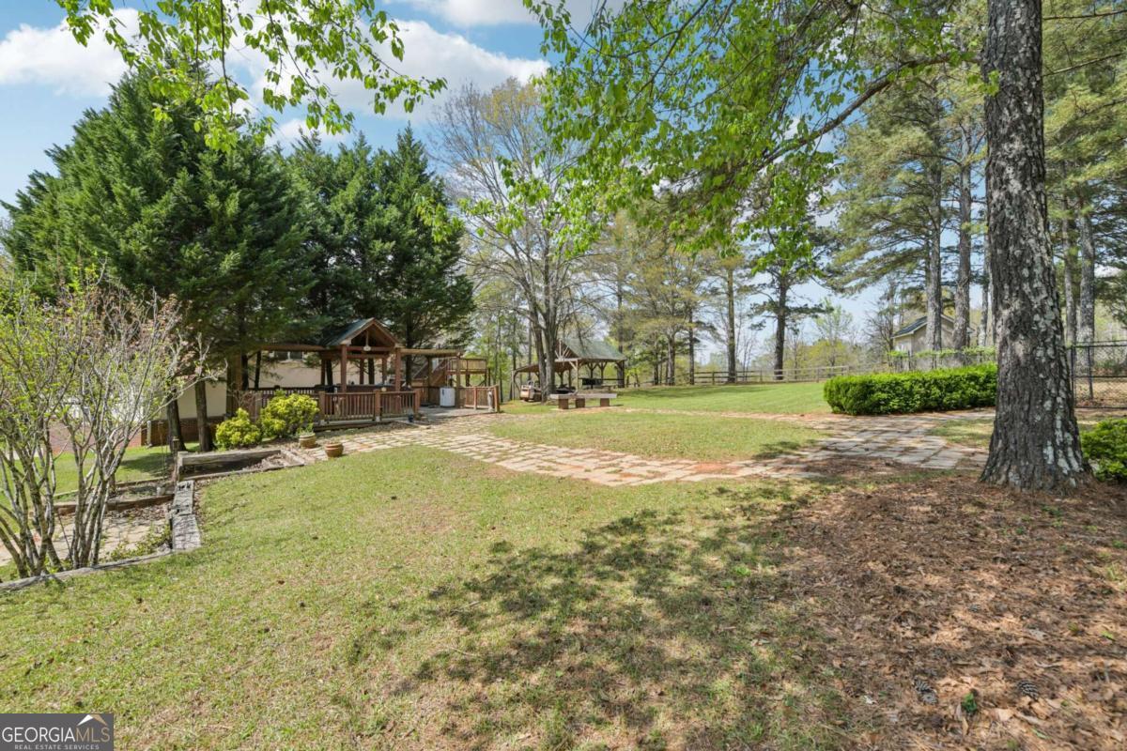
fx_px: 438
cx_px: 564
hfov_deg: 104.3
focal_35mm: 14
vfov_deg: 81.2
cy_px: 376
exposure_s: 1/640
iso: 400
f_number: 8
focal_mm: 14
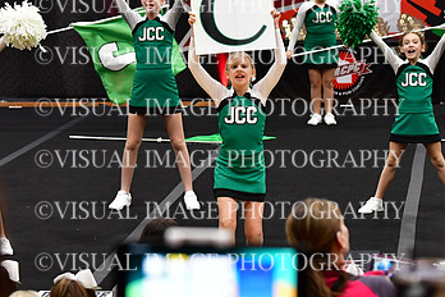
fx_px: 2163
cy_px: 81
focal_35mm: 175
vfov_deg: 7.8
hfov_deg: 11.7
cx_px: 220
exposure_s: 1/500
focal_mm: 70
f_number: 3.5
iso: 4000
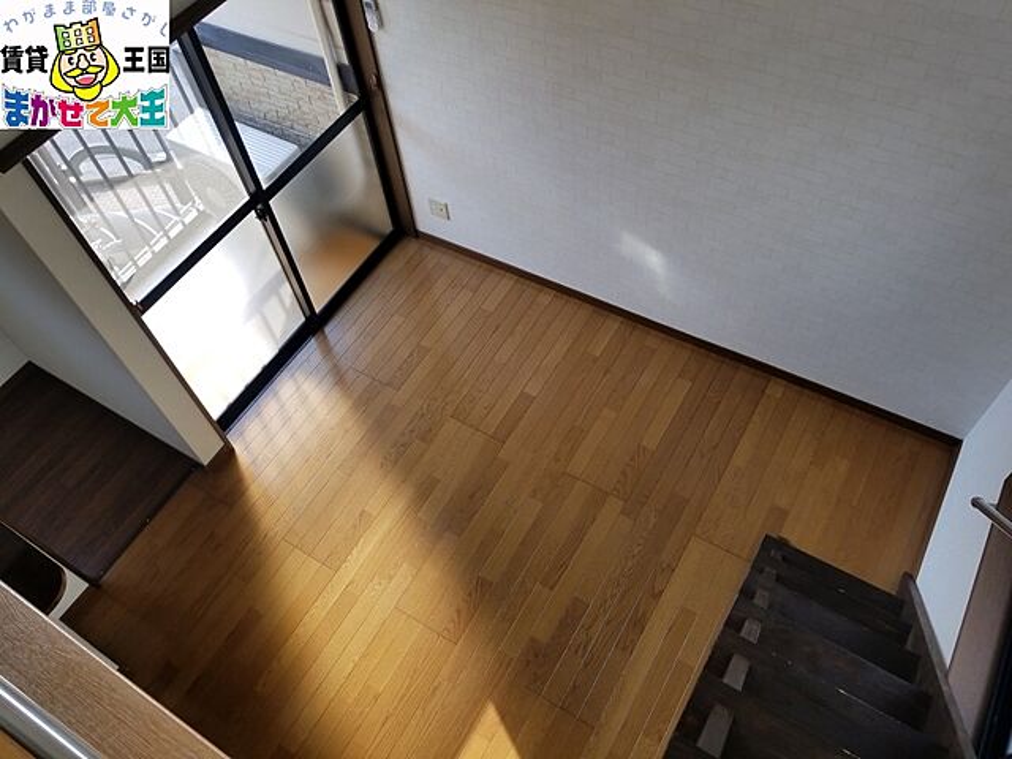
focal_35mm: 26
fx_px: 760
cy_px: 380
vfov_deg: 53.1
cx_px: 506
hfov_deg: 67.3
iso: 50
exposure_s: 1/248
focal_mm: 4.25
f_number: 1.7
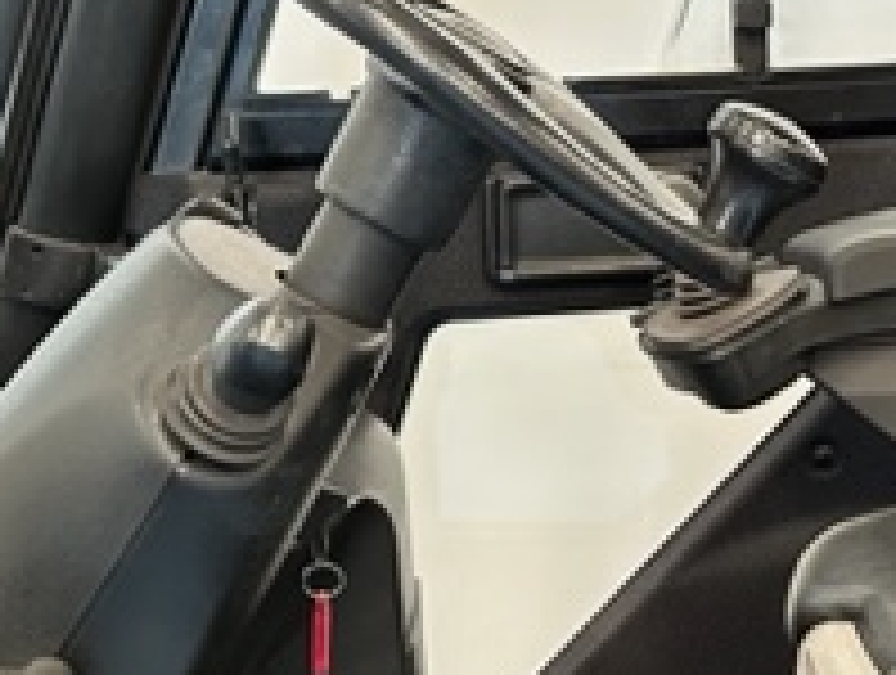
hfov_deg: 23.6
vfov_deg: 18.9
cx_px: 1000
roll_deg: -5.2
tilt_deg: -17.3
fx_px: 1997
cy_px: 590
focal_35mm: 77
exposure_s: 1/60
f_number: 1.78
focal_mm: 6.86
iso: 500
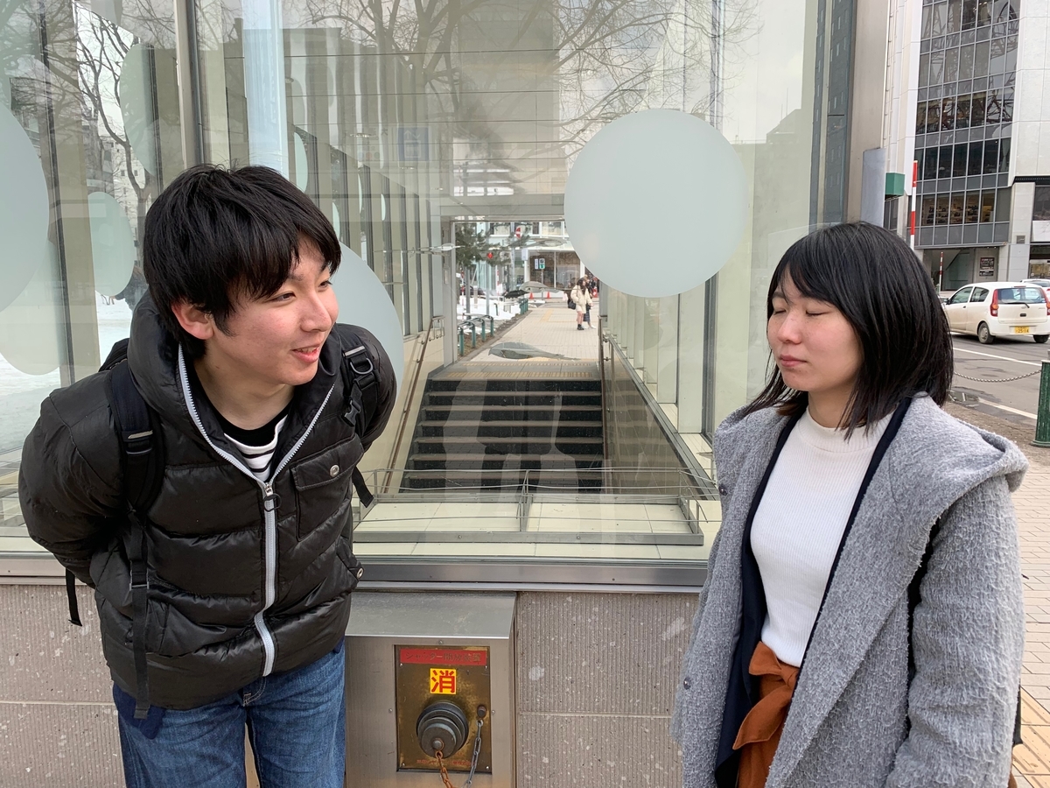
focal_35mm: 26
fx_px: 789
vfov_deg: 53.1
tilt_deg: -7.2
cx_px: 525
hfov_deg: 67.3
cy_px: 394
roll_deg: +1.1
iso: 25
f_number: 1.8
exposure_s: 1/371
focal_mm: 4.25
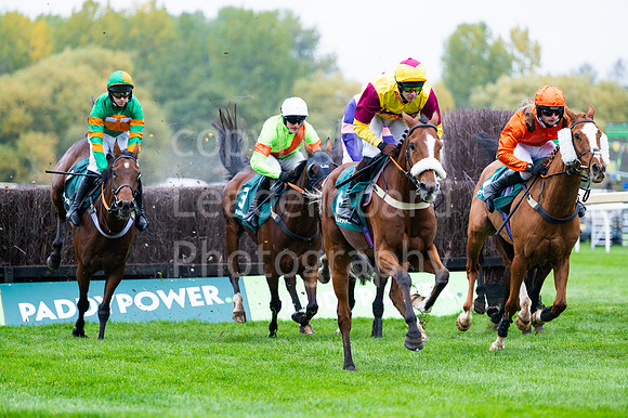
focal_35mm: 220
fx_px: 3835
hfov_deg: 9.4
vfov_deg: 6.2
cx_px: 314
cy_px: 209
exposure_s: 1/1000
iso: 500
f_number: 4
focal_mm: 220
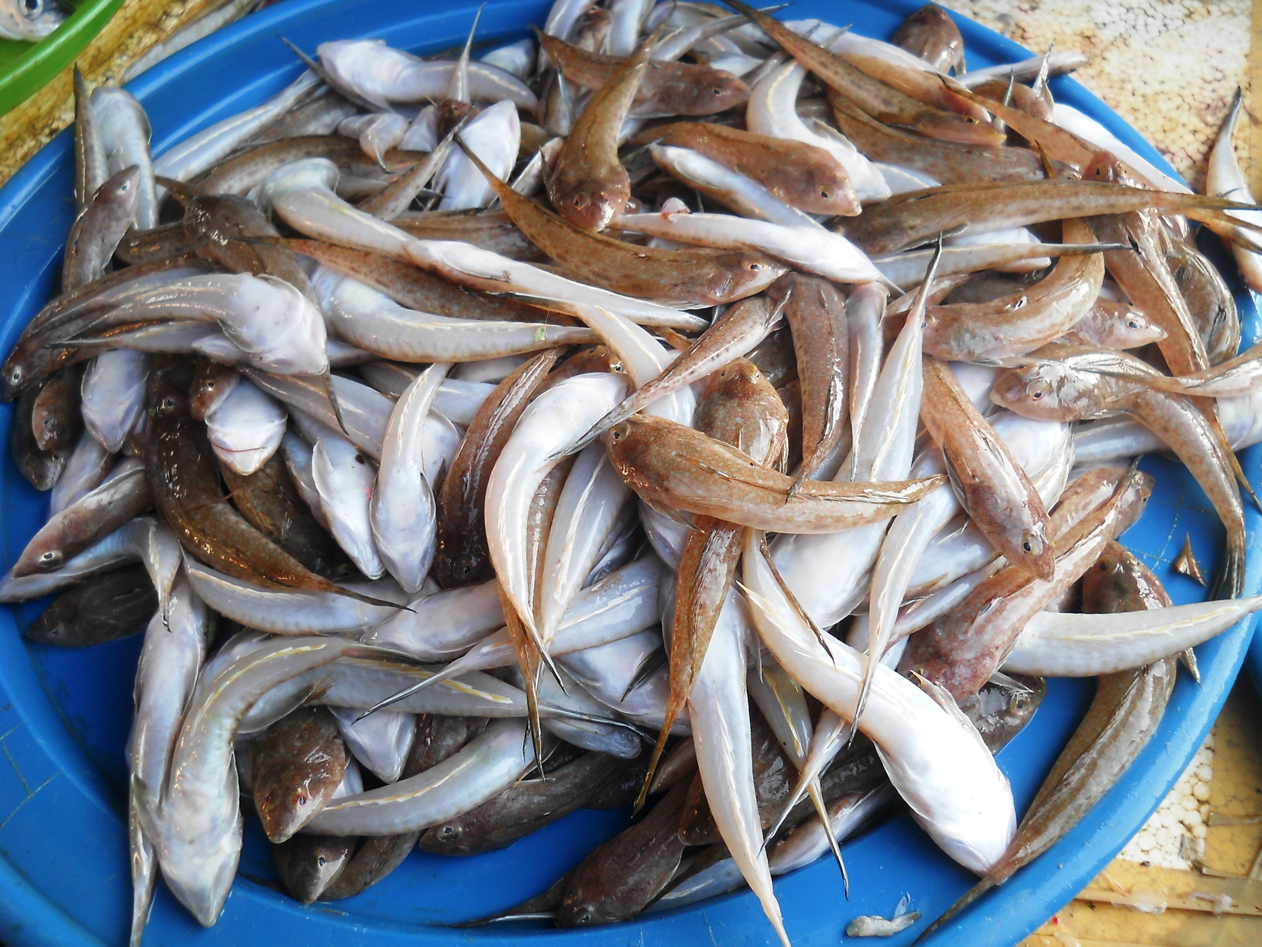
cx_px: 631
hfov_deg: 45.8
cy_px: 474
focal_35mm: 41
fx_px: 1495
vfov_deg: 35.1
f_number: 3.1
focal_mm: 6.72
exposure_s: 1/40
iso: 80
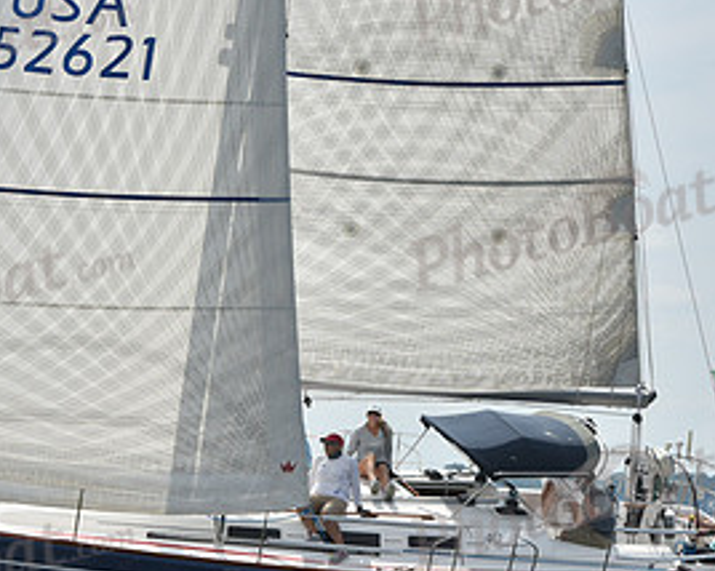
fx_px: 6449
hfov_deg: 6.3
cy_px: 399
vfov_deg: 5.1
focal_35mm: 305
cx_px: 275
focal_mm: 150
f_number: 11
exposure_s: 1/1000
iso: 320
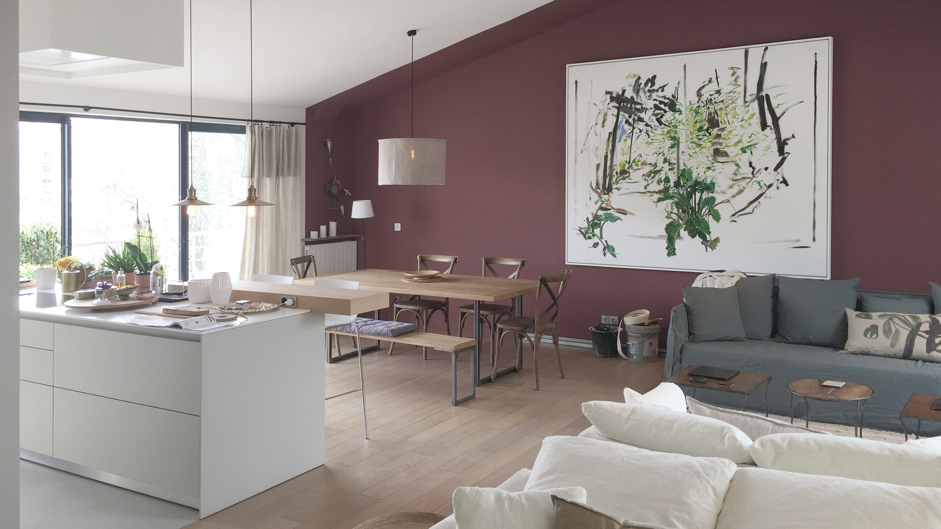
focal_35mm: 32
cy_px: 209
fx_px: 798
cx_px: 475
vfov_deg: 36.5
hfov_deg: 61.0
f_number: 2.2
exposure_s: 1/50
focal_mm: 4.15
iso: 32
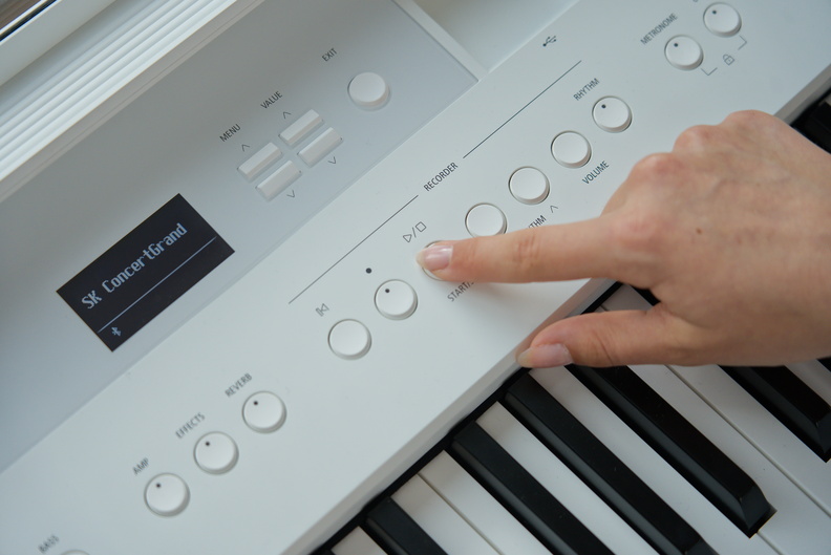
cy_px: 278
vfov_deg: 16.7
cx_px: 416
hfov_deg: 24.7
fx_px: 1894
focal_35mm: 82
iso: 800
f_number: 4
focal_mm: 82
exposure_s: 1/500
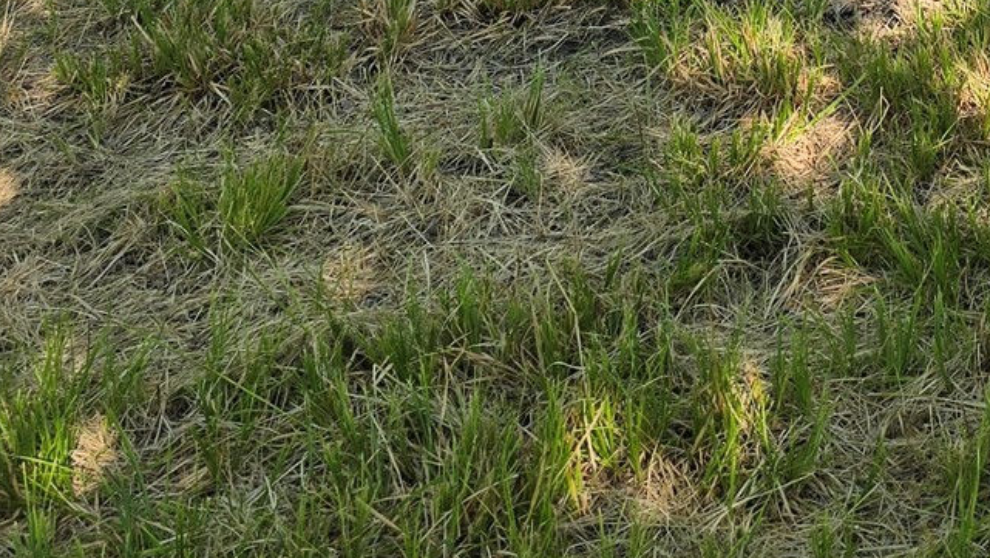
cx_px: 947
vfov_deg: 13.0
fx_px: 2101
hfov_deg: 25.4
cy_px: -587
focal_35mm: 80
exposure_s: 1/214
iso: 12
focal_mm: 6.3
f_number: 1.7
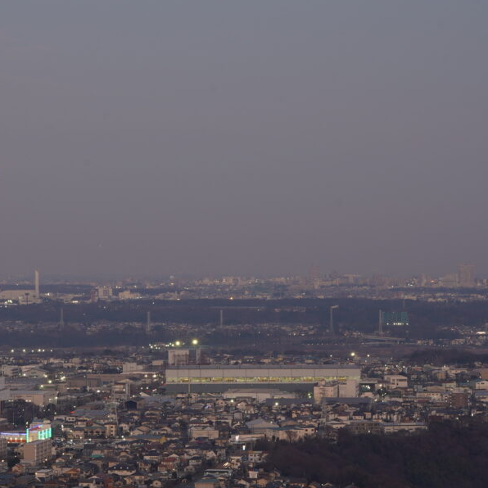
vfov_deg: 12.0
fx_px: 2329
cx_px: 123
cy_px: 264
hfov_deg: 11.9
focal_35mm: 146
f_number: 14
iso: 100
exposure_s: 2.5
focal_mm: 67
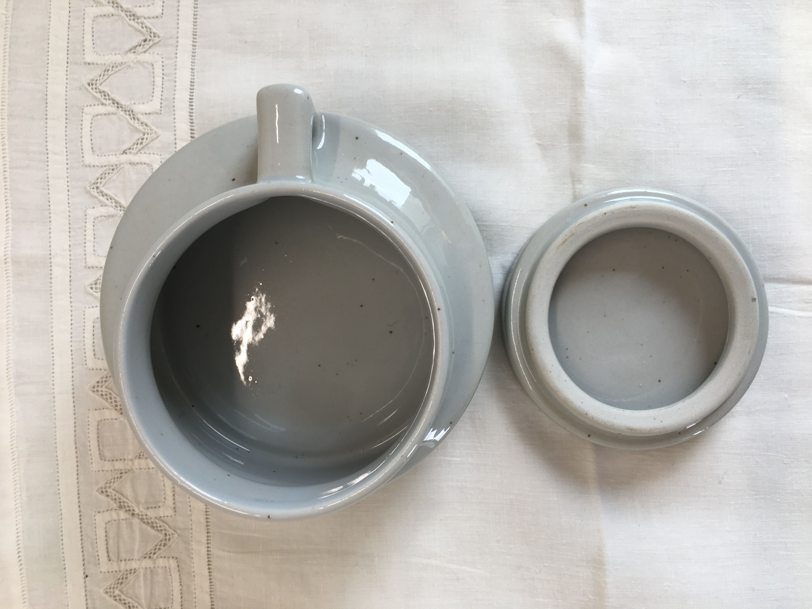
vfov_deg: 48.2
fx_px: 680
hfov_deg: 61.7
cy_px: 304
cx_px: 406
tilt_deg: -88.2
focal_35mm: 29
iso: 25
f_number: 2.2
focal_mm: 4.15
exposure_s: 1/50
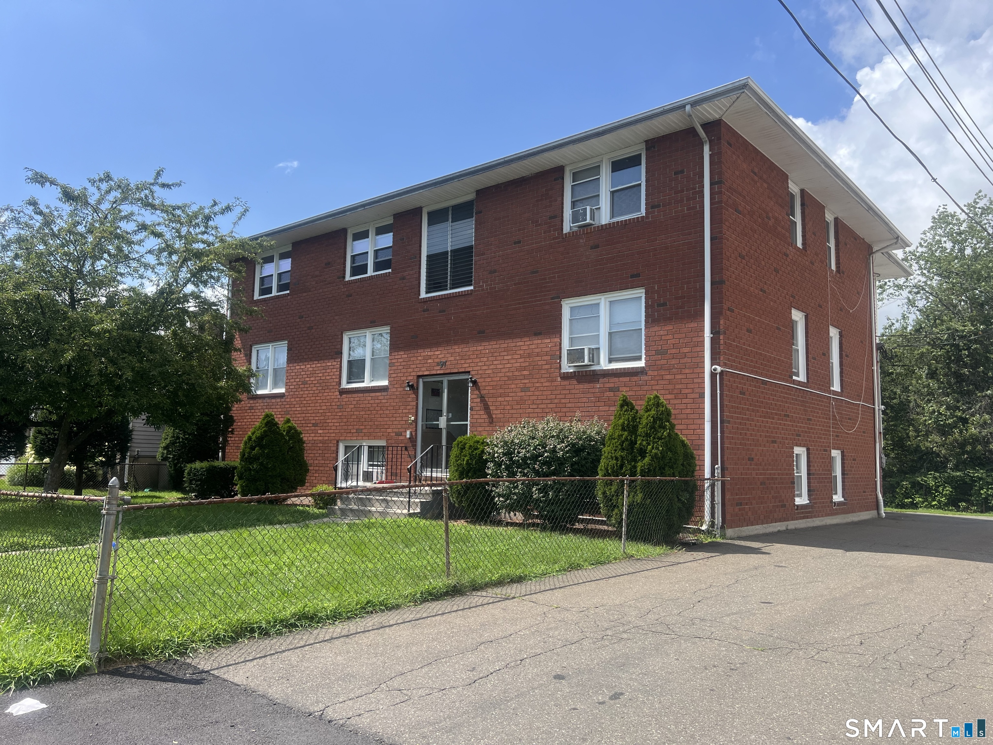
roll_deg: -1.3
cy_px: 372
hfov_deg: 67.3
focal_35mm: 26
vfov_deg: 53.1
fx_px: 746
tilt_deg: +7.8
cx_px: 496
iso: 50
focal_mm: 5.7
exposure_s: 1/3077
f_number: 1.5
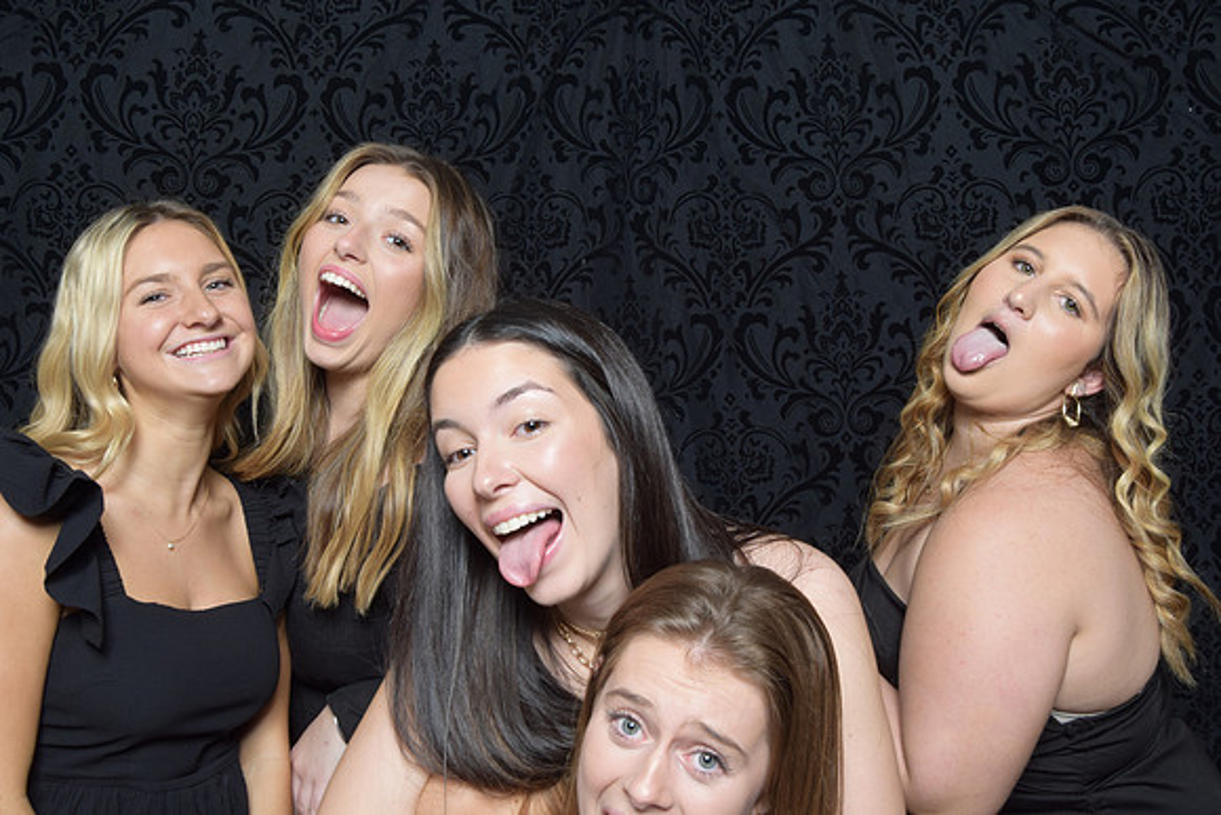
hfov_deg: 49.5
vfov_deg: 34.2
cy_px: 408
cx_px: 610
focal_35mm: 39
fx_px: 1323
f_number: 20
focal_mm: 26
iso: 500
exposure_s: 1/60
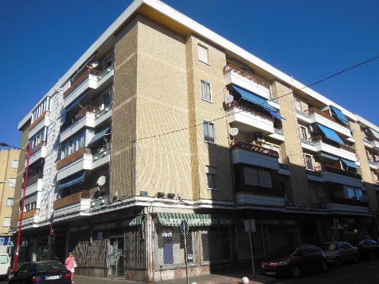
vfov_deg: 48.2
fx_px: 318
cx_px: 190
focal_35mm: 29
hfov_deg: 61.7
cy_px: 142
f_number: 3.7
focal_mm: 5.2
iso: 125
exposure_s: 1/1500
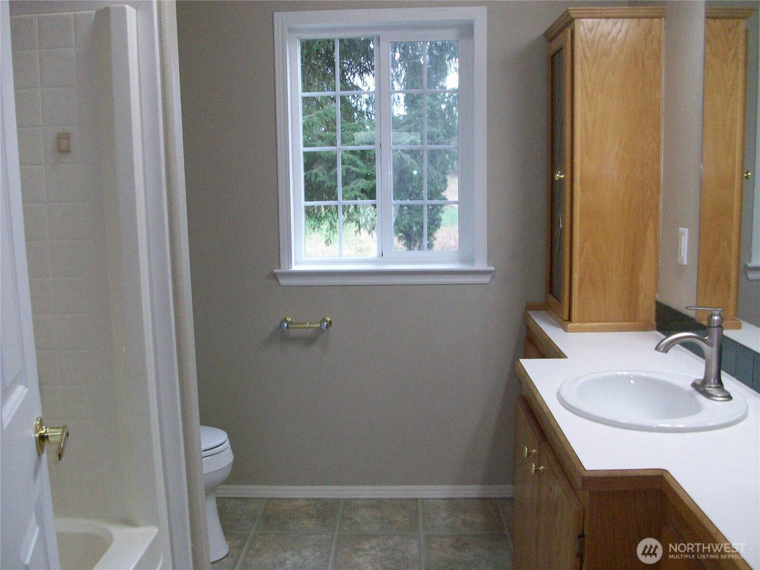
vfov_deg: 41.8
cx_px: 380
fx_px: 746
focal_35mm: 34
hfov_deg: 54.0
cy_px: 285
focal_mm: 5.7
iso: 160
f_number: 2.8
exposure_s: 1/60
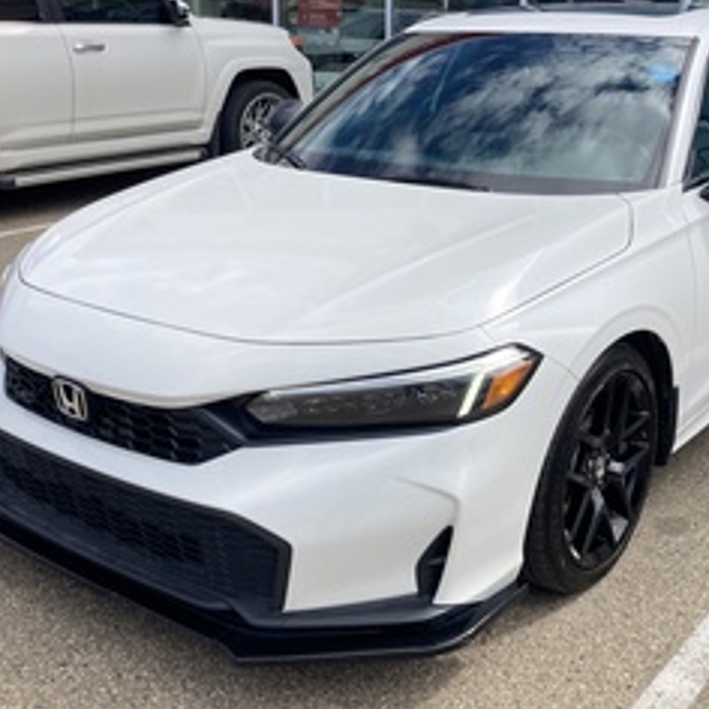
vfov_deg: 38.3
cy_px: 308
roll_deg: -1.5
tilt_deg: -14.8
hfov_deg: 38.2
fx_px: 1020
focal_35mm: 44
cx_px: 430
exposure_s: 1/2288
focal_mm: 3.99
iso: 20
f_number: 1.8
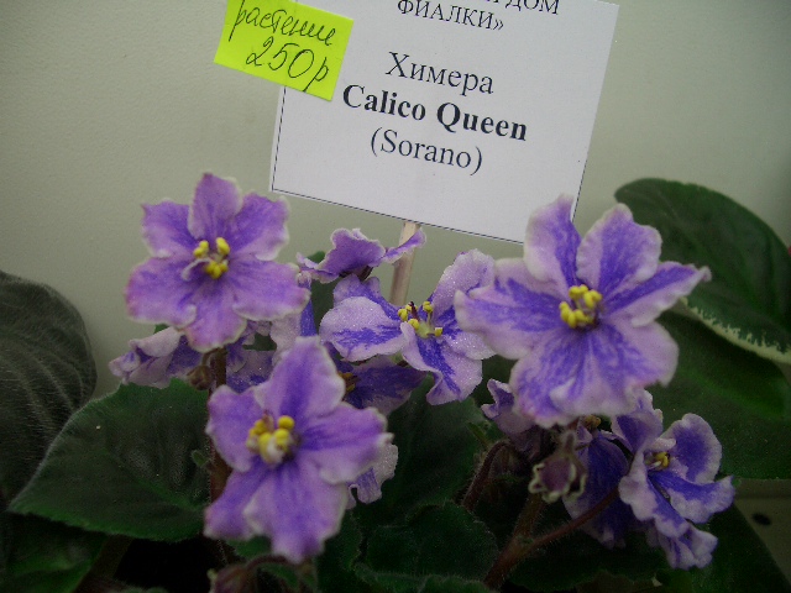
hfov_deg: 52.6
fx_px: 800
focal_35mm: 35
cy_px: 296
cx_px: 396
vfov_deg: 40.7
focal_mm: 5.8
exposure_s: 1/160
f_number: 2.6
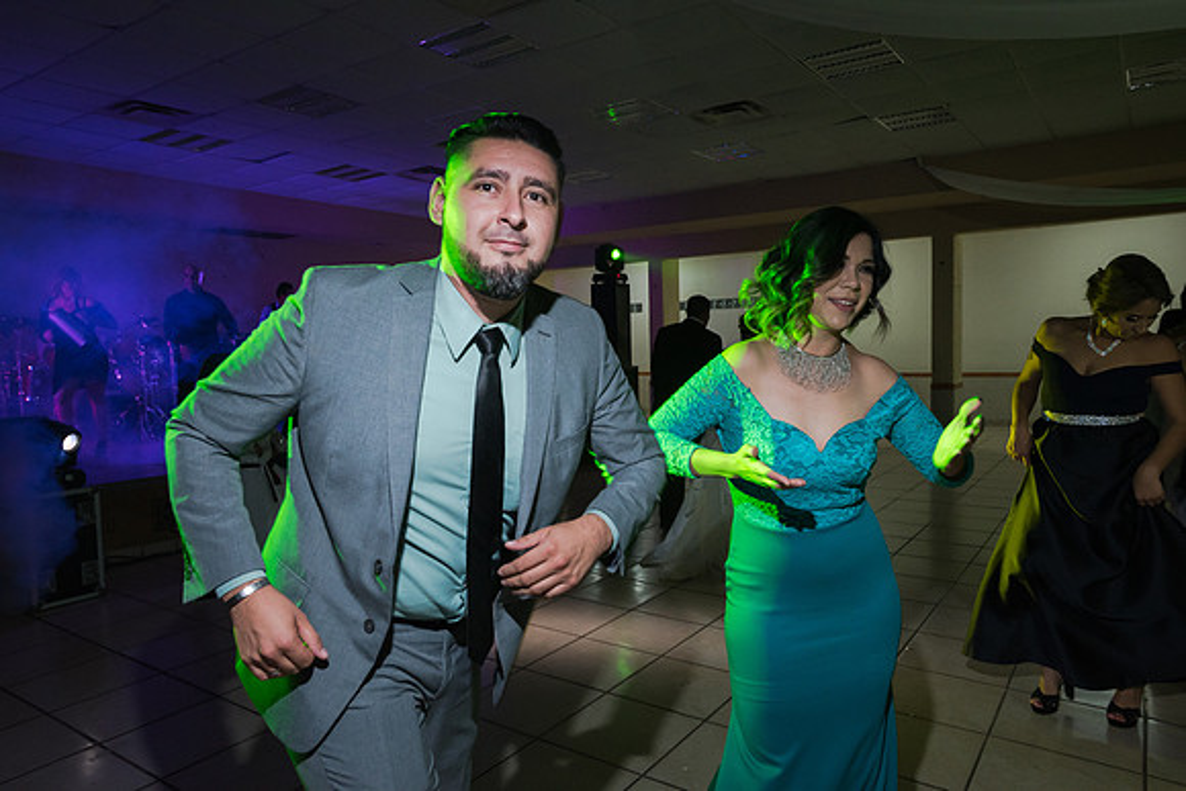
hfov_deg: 73.7
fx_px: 791
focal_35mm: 24
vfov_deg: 53.2
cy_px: 396
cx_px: 593
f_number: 4.5
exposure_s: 1/125
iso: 1600
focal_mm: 24
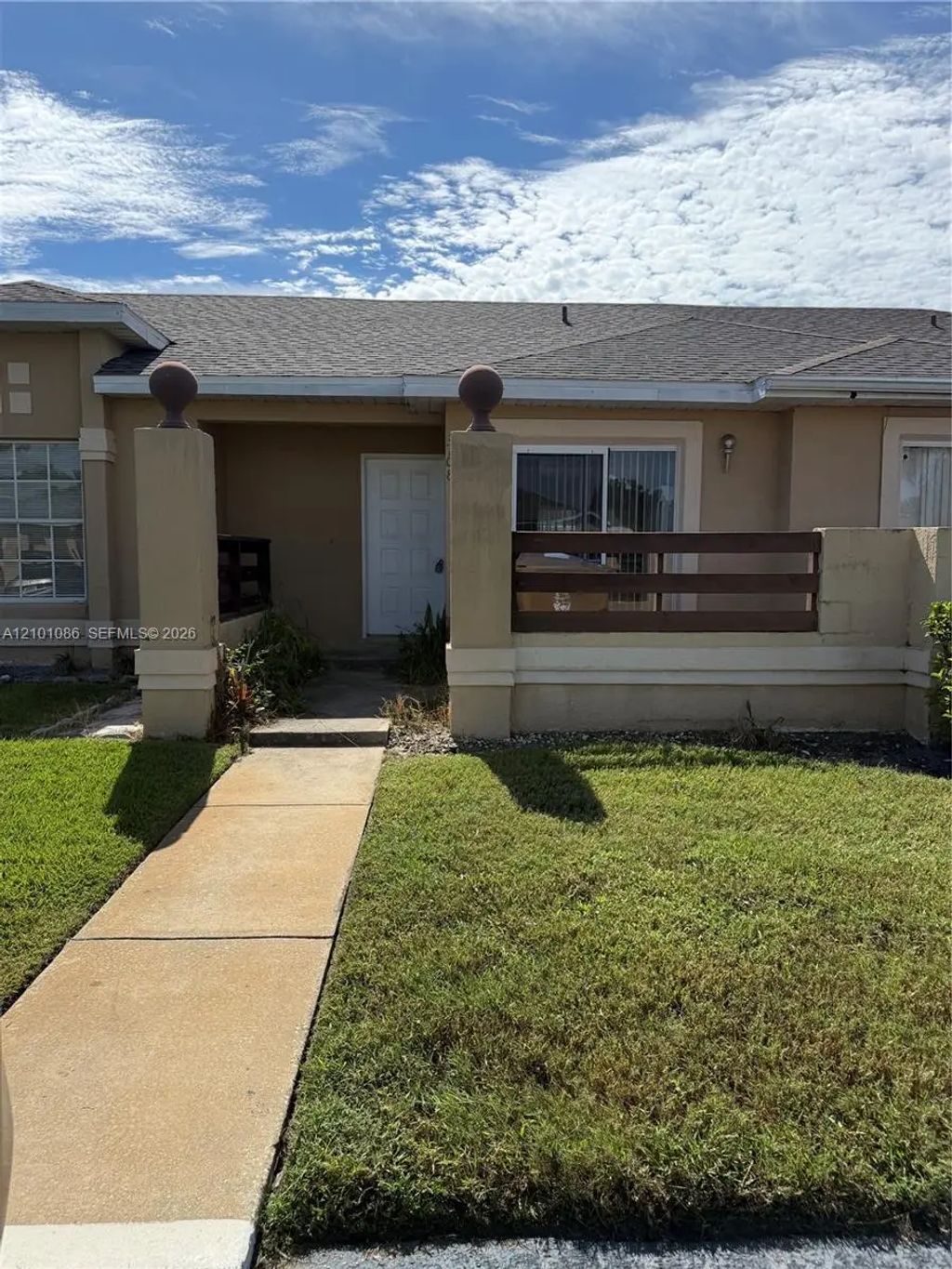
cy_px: 634
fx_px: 880
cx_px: 476
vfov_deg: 71.6
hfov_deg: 56.8
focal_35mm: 24
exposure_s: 1/9091
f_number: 1.78
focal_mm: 6.76
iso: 100
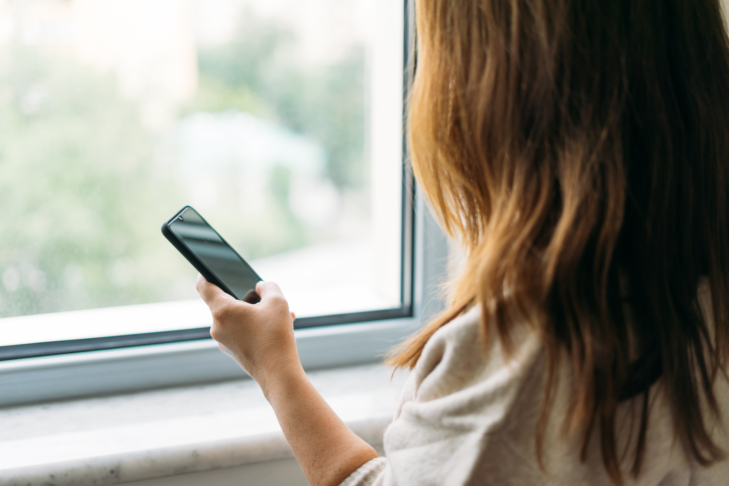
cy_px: 243
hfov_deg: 39.6
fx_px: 1012
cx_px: 364
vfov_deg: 27.0
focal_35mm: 50
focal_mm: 50
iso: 125
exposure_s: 1/100
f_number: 2
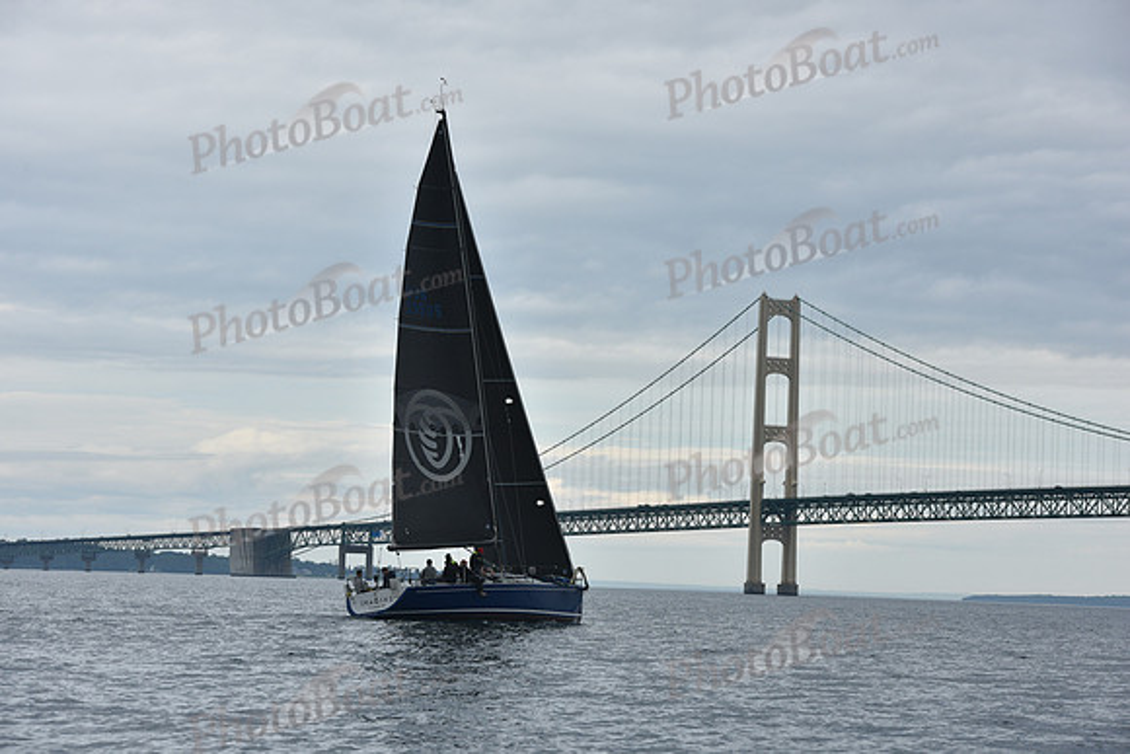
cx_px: 565
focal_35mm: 110
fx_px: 3453
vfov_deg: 12.5
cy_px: 377
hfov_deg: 18.6
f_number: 7.1
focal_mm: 110
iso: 250
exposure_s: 1/800
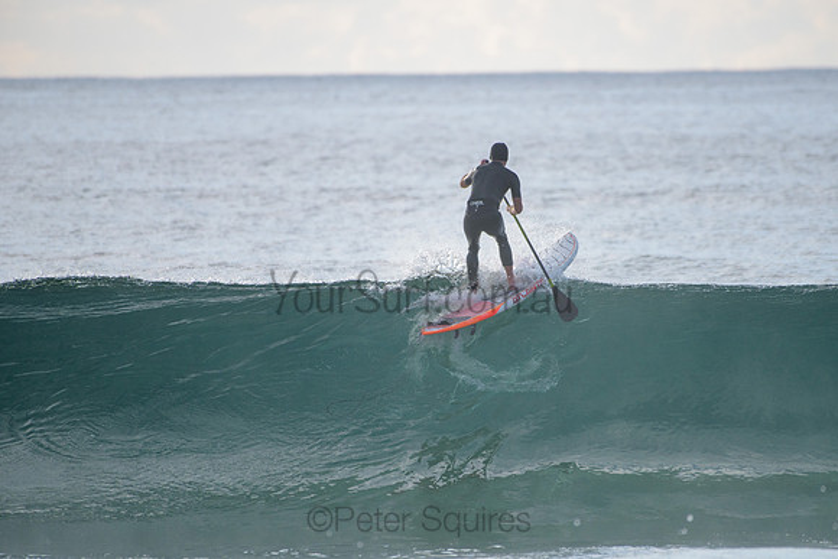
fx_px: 14280
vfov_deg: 2.2
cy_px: 291
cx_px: 482
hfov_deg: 3.4
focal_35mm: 613
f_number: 5.6
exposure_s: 1/2000
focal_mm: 500
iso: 560
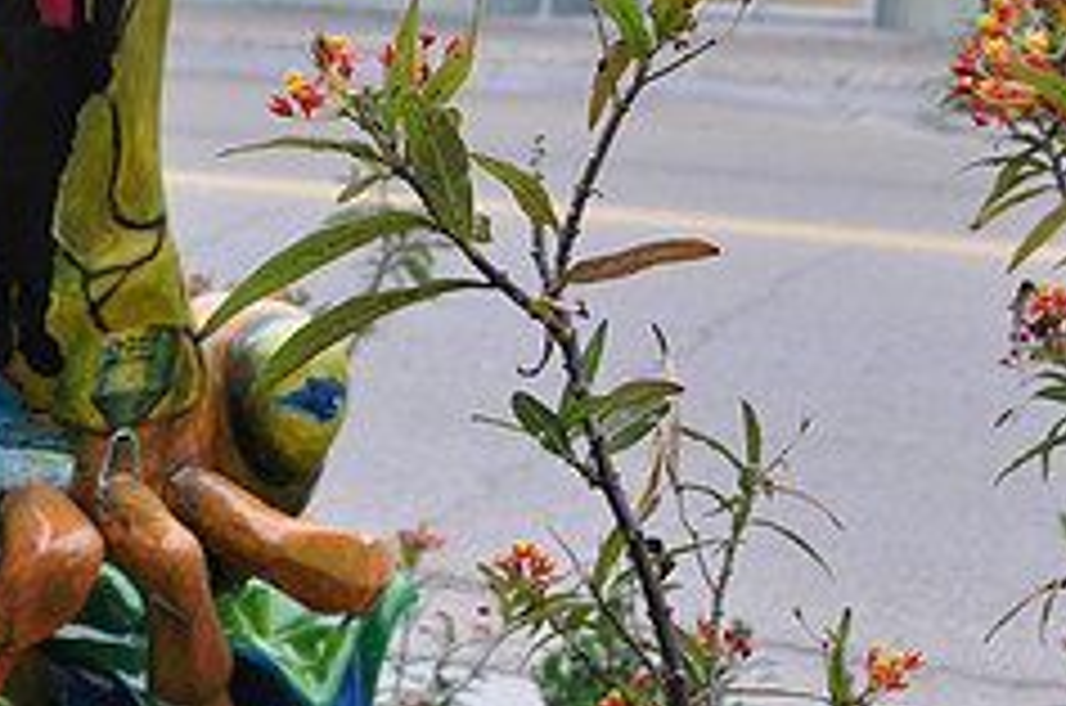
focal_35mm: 88
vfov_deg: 15.5
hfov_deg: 22.6
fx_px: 2601
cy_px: 425
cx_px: 94
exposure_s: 1/30
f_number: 5.6
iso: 250
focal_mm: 24
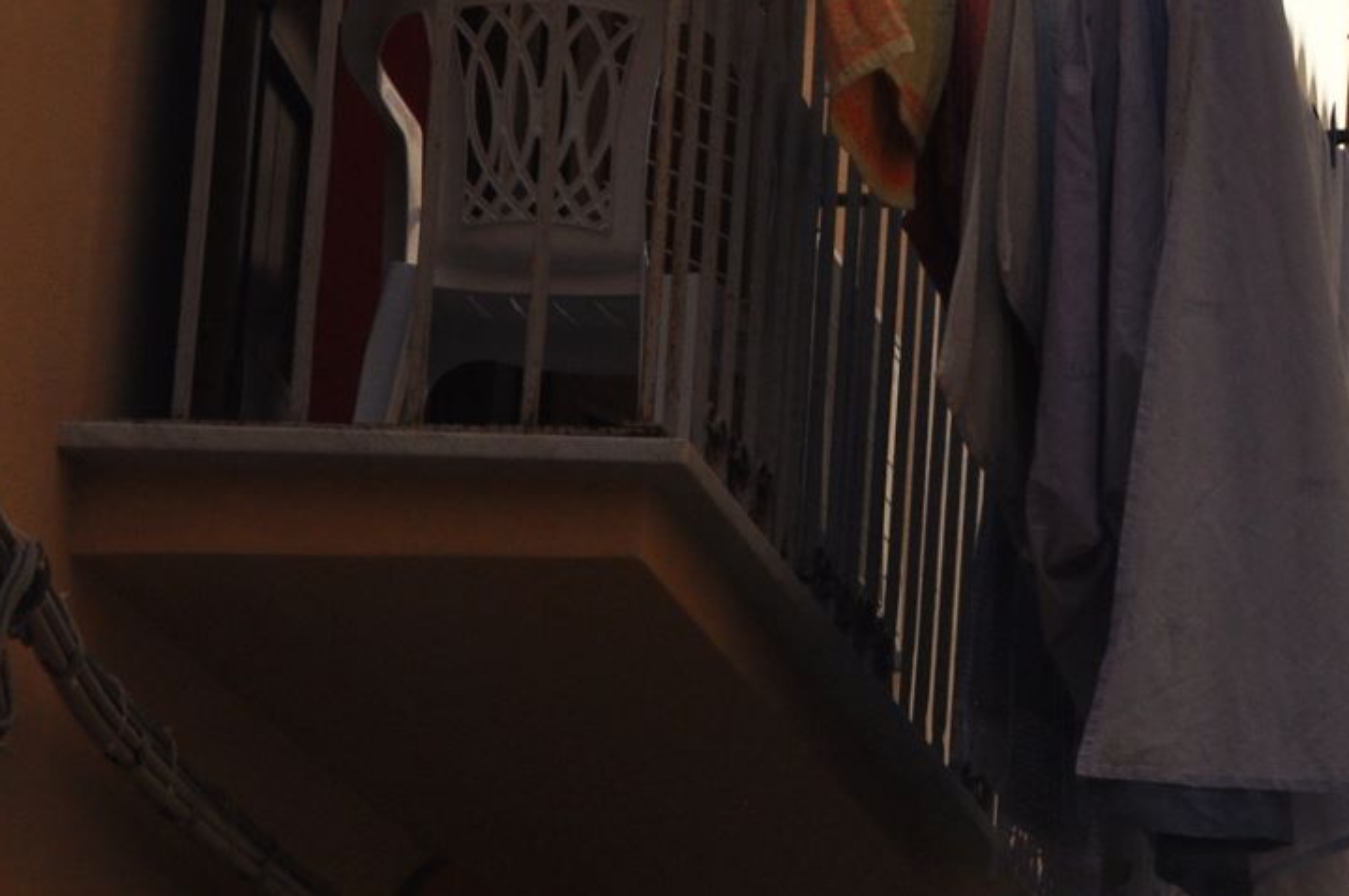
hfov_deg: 11.4
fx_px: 6586
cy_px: 130
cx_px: 1782
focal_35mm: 176
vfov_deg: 7.8
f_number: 13
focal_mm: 44
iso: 400
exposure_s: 1/160
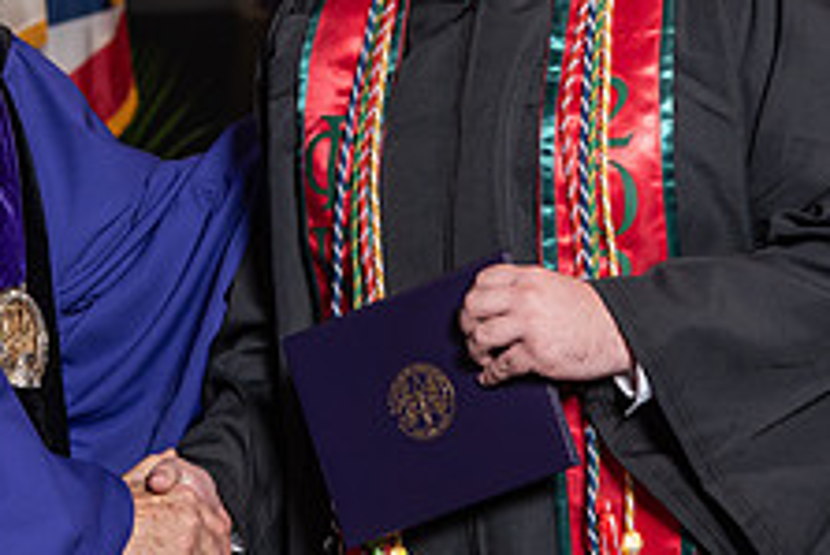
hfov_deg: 10.1
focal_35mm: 203
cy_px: -6
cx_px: 197
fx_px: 4683
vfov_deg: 6.8
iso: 1000
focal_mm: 78
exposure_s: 1/200
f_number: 5
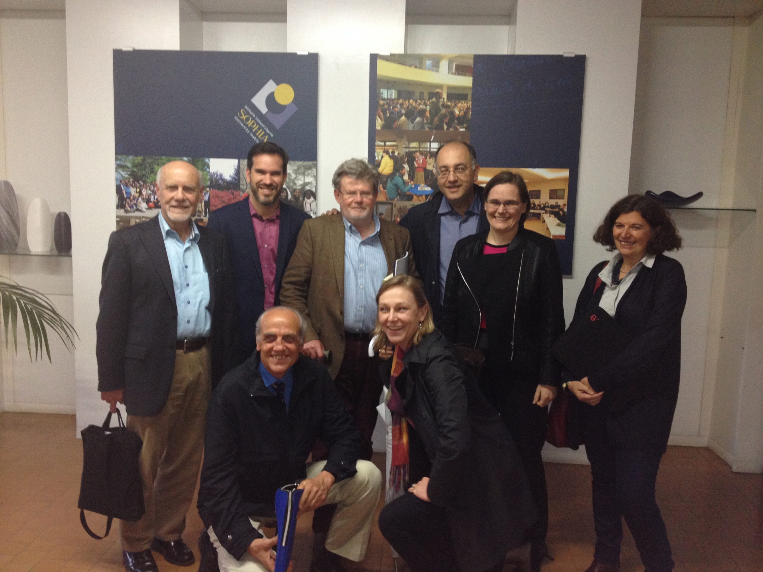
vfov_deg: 40.7
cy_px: 286
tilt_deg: -10.4
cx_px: 382
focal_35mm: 35
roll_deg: -2.3
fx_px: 771
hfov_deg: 52.6
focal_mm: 4.28
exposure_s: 1/20
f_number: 2.4
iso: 160
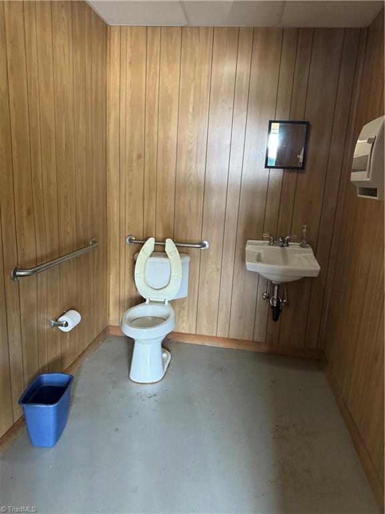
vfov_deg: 71.6
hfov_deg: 56.8
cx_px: 192
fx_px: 356
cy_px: 257
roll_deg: -1.0
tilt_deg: -10.5
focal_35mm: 24
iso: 800
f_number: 1.78
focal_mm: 6.76
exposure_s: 1/60
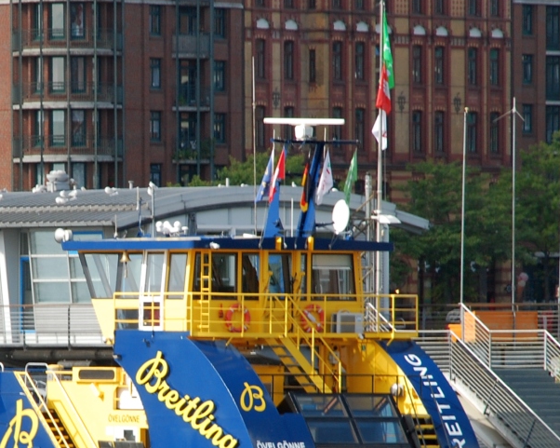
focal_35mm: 324
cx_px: 102
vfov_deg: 4.8
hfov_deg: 6.0
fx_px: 5364
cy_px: 307
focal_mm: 135
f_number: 9
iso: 200
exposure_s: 1/160
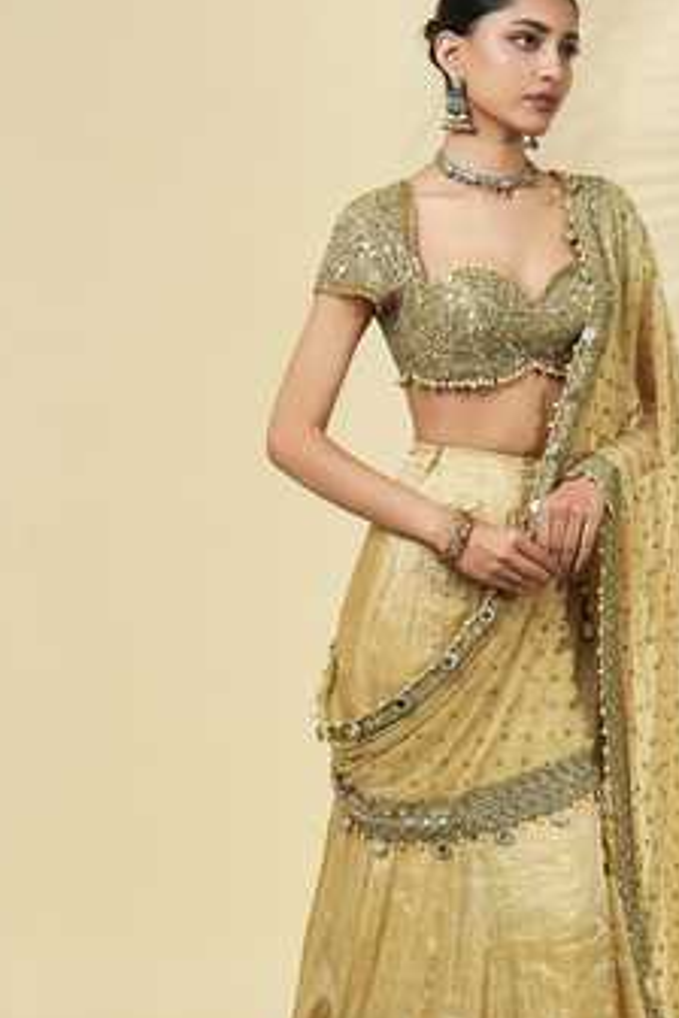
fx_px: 2914
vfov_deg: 19.8
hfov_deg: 13.3
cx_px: 494
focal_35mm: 103
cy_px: 689
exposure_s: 1/160
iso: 500
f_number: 8
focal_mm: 66
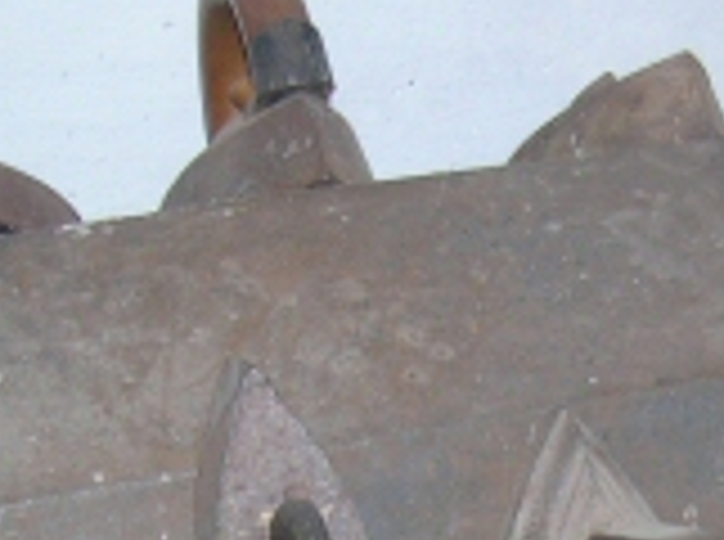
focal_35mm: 127
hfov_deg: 15.5
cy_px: 680
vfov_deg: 11.4
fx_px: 2650
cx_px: 562
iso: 50
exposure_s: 1/60.1
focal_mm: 5.7
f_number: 2.9
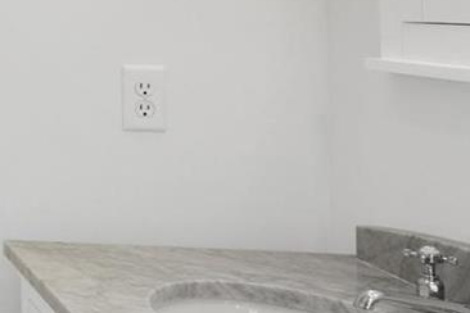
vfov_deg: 18.9
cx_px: -412
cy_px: -3
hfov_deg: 19.7
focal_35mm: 70
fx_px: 914
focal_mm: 8
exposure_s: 1/10
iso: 400
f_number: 8
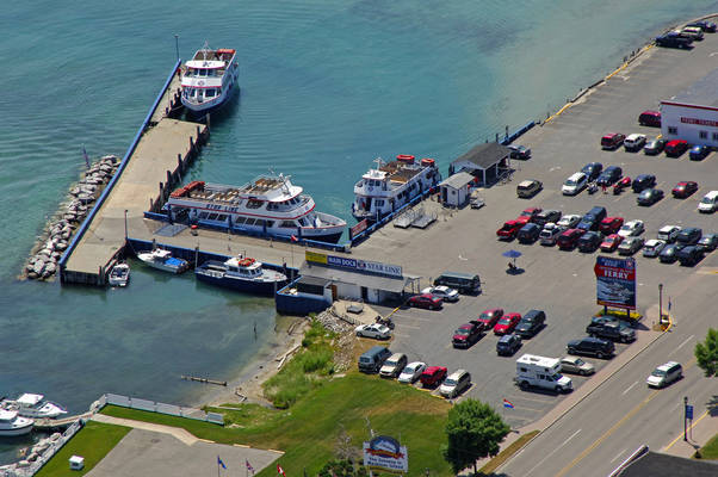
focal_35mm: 180
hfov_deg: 11.4
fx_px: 3586
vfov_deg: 7.6
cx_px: 359
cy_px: 238
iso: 400
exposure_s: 1/1000
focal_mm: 120
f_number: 8
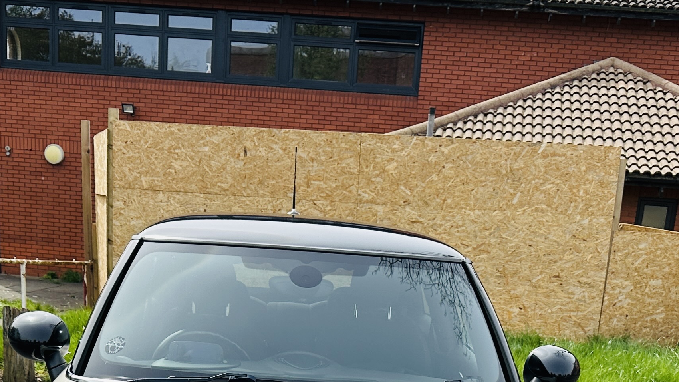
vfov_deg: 17.2
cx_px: 325
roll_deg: -3.2
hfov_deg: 33.8
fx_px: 1116
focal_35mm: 62
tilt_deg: -18.2
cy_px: 604
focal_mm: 6.86
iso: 80
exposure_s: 1/2110
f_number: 1.78
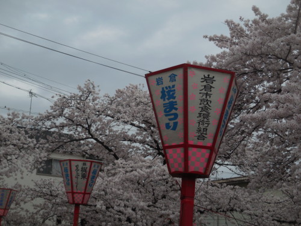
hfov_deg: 36.8
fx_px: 452
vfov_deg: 28.0
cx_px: 150
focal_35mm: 52
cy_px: 113
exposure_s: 1/1250
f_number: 4.3
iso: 125
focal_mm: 9.4
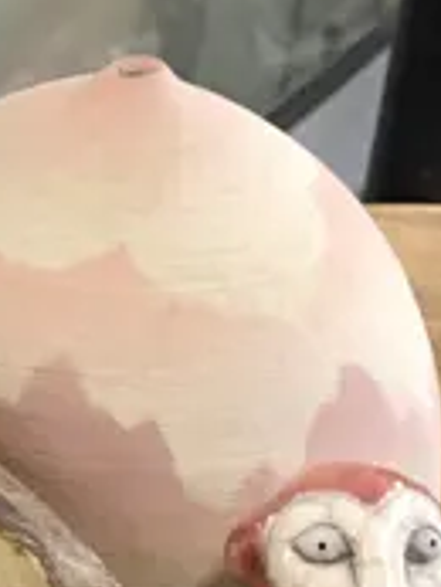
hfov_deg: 8.9
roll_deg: -2.3
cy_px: 366
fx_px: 2613
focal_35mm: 154
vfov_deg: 12.8
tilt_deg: -27.9
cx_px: -536
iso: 125
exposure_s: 1/50
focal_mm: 4.25
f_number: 1.8
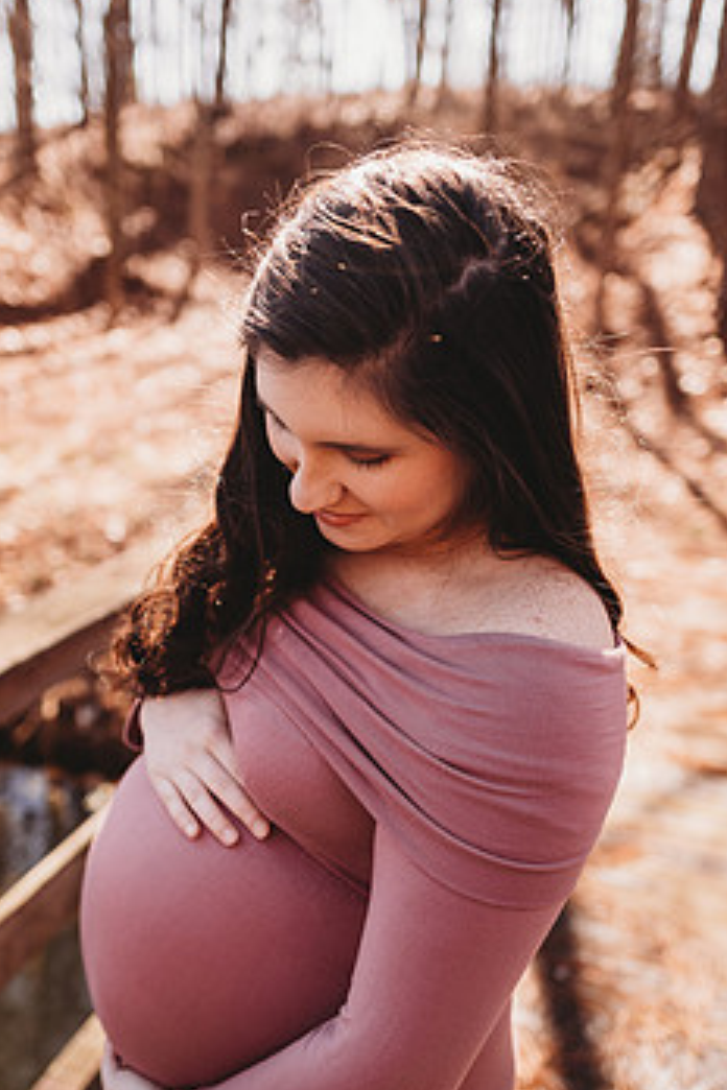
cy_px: 583
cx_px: 295
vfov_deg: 60.2
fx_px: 939
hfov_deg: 42.1
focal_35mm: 31
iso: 100
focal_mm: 24
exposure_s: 1/640
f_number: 2.2
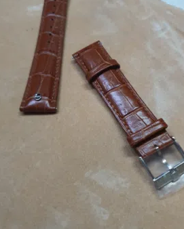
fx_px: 204
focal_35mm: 30
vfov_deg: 58.4
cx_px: 97
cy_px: 96
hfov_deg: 48.5
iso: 500
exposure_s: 1/50
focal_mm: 4.3
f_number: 1.5
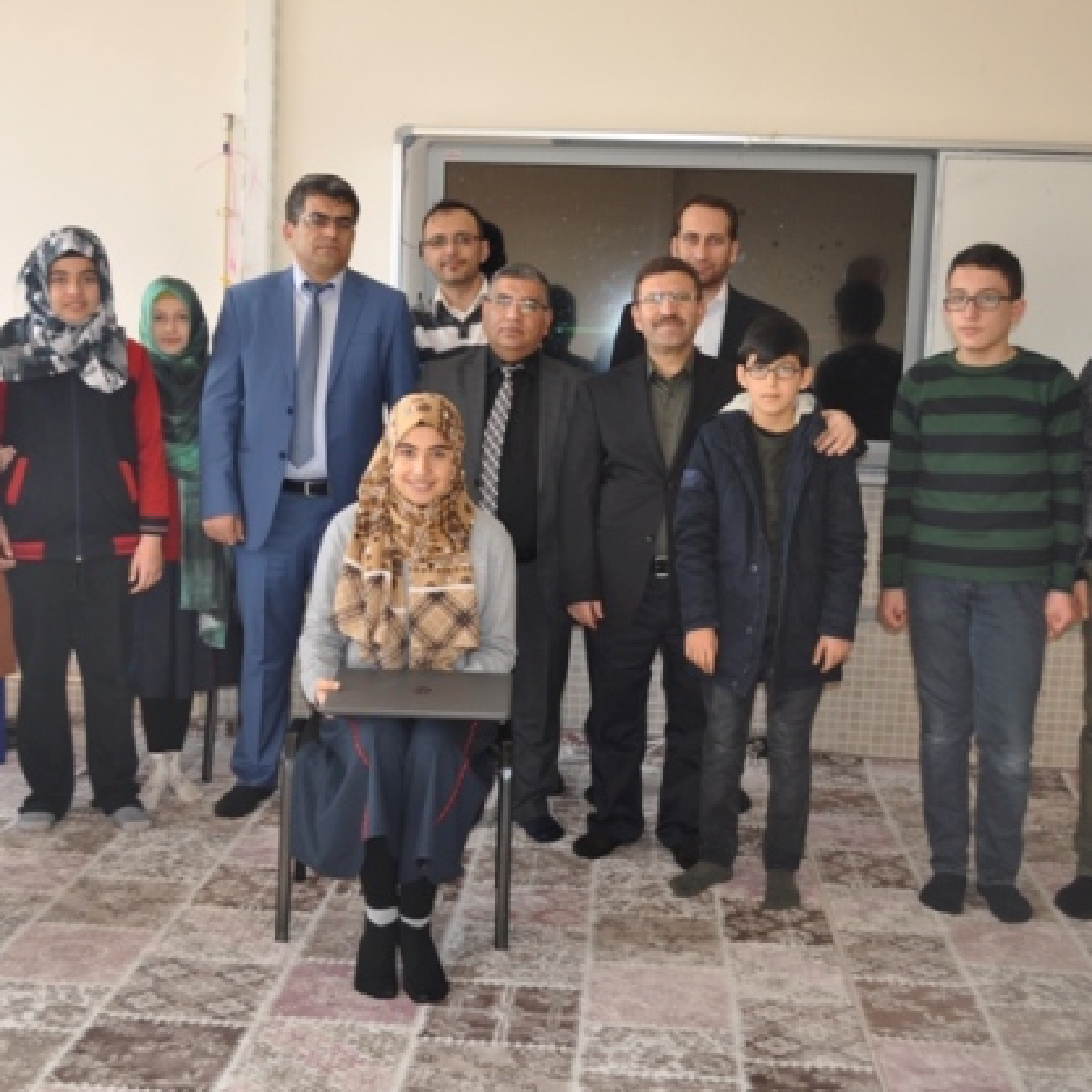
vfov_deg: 39.2
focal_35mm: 43
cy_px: 543
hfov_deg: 39.1
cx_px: 505
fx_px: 1535
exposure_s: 1/125
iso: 400
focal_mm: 22
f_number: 3.8
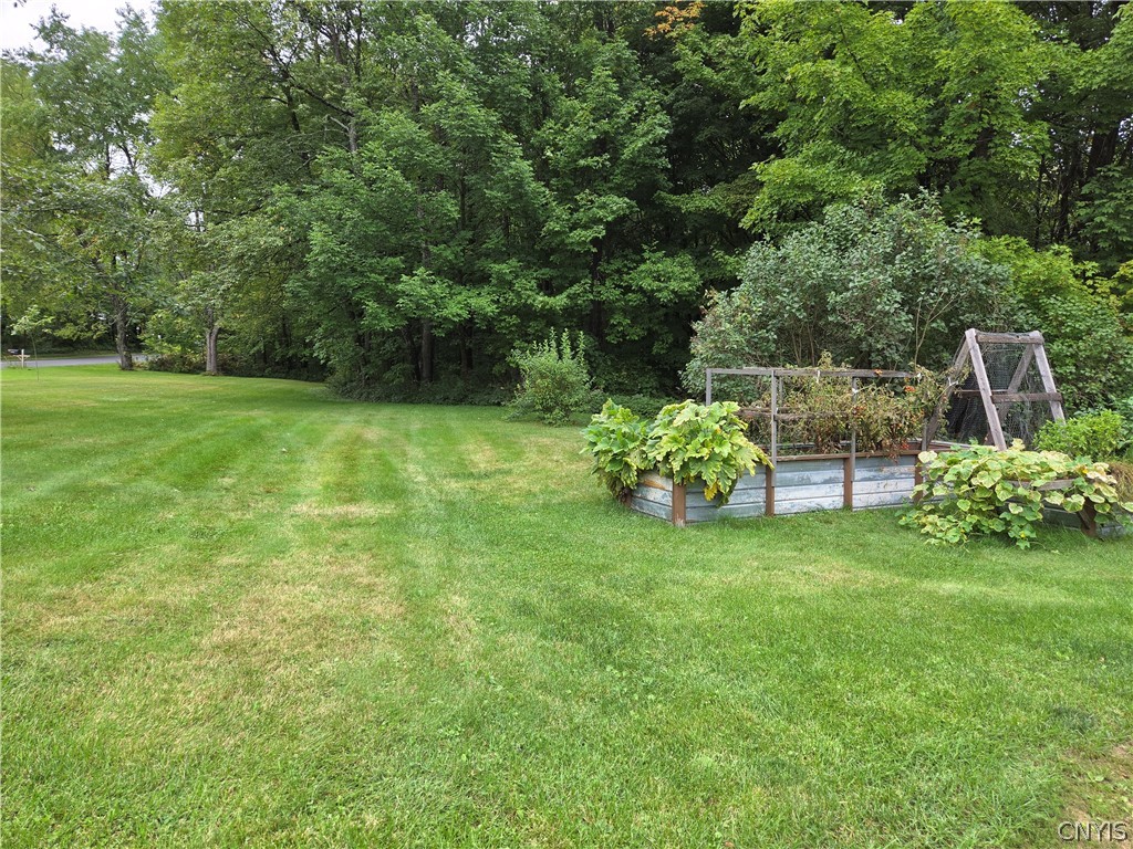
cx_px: 566
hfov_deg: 73.9
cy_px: 424
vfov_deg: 58.9
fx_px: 753
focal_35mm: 23
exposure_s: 1/180
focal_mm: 5.4
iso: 64
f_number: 1.8
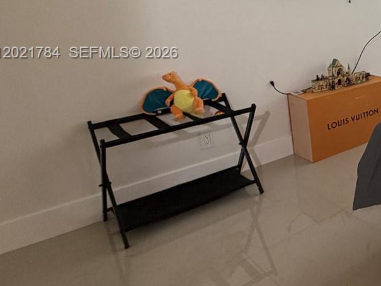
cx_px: 486
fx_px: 407
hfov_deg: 35.6
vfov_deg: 37.2
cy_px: 54
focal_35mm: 37
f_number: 2.2
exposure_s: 1/60
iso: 160
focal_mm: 2.22
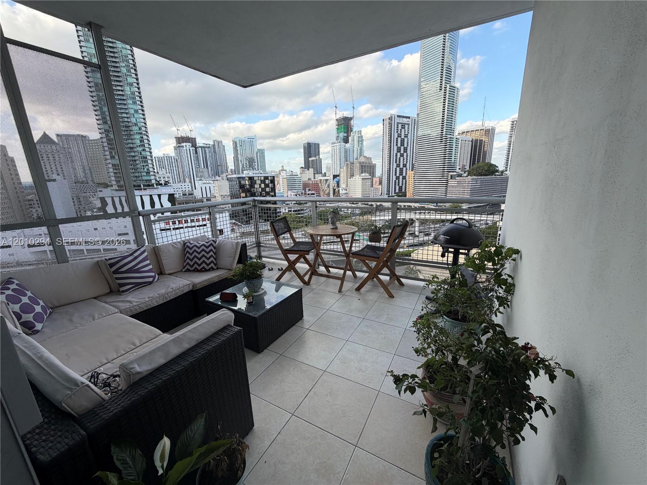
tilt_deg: -13.8
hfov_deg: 102.1
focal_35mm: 14
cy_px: 242
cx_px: 324
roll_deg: +2.3
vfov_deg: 85.7
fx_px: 262
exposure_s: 1/502
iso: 64
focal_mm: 2.22
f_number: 2.2
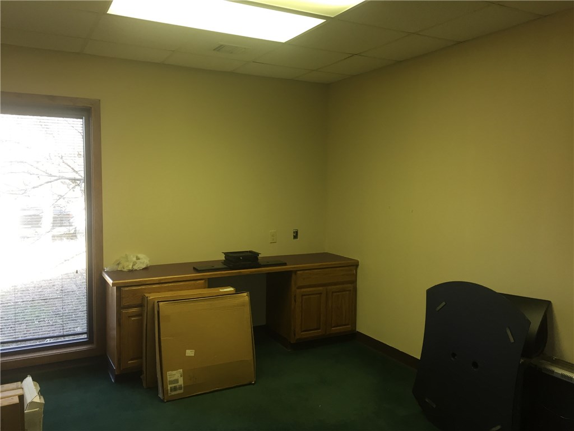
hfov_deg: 61.7
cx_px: 287
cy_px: 216
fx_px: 481
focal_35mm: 29
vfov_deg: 48.2
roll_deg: -1.0
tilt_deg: -4.2
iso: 64
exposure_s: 1/30
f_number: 2.2
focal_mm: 4.15
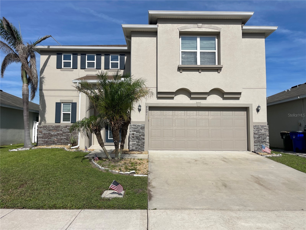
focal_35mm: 25
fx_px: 221
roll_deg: -0.3
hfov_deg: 69.4
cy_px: 115
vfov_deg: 54.9
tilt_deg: +3.9
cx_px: 153
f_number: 1.6
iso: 32
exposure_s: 1/7407
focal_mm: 5.1
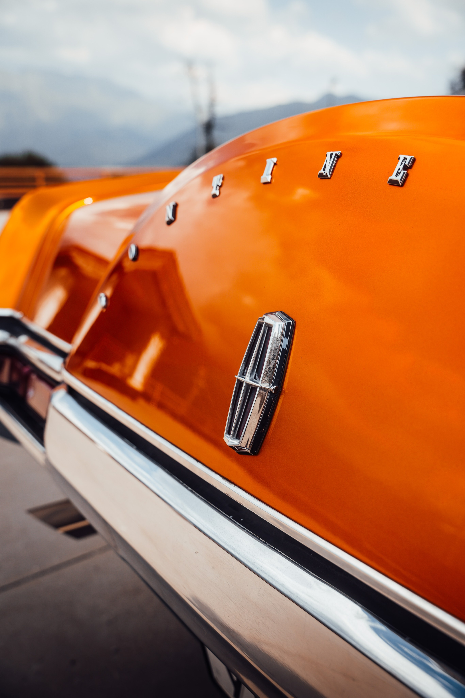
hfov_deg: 38.9
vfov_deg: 55.8
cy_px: 349
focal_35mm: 34
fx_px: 659
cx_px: 232
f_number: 4.5
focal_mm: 34
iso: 100
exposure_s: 1/200
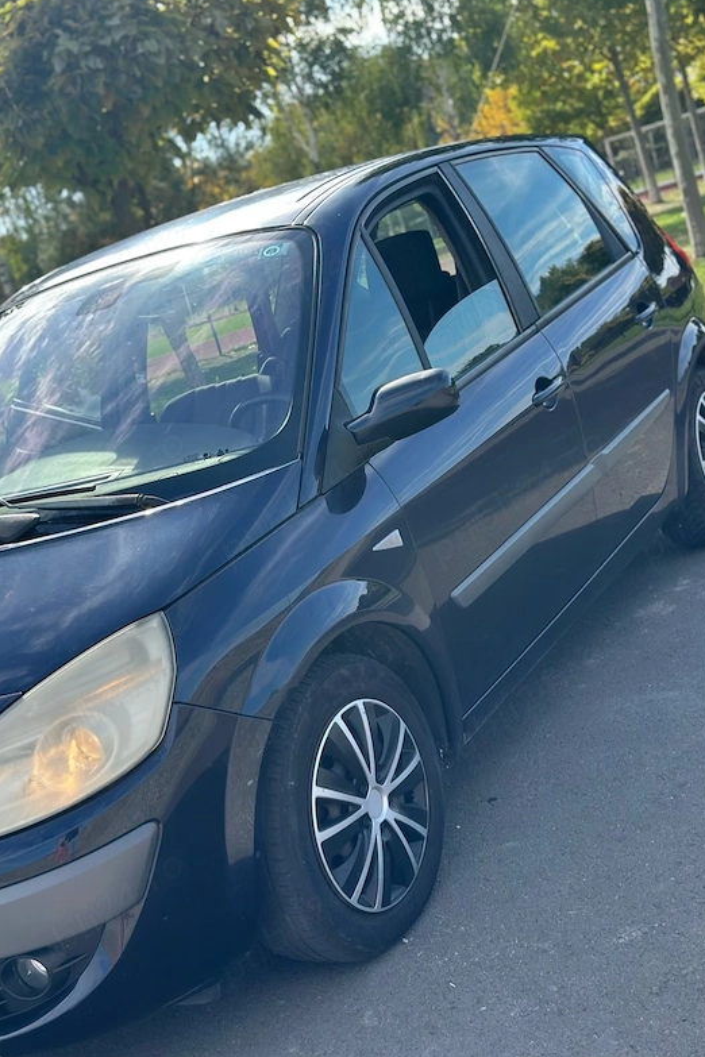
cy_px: 531
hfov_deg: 26.5
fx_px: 1498
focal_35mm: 51
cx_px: 361
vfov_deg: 38.9
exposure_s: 1/1953
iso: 80
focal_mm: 6.86
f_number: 1.78
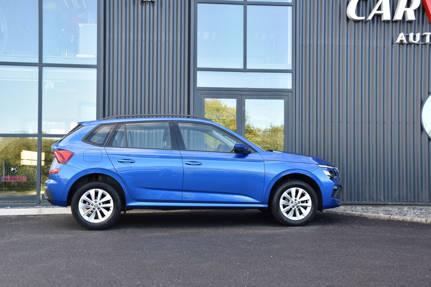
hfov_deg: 47.9
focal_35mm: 40
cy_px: 144
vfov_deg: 33.0
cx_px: 216
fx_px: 485
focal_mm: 27
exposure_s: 1/125
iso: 320
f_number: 5.6
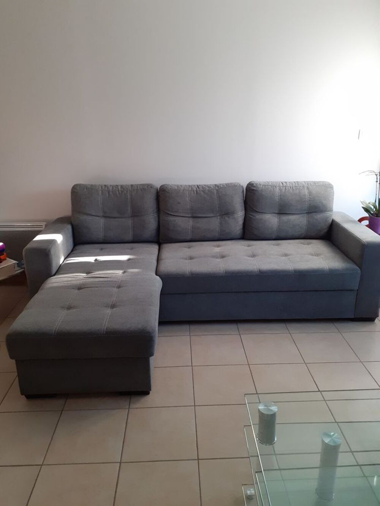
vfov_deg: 65.3
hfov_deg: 51.4
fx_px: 395
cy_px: 253
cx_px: 190
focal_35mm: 27
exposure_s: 1/50
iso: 160
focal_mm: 3.6
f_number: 1.9
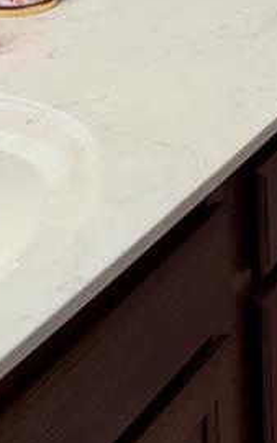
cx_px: 318
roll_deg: +1.9
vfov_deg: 16.3
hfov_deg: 11.4
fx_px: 1363
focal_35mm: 113
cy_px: -282
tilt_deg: -10.3
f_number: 1.78
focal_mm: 6.76
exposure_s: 1/120
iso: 200
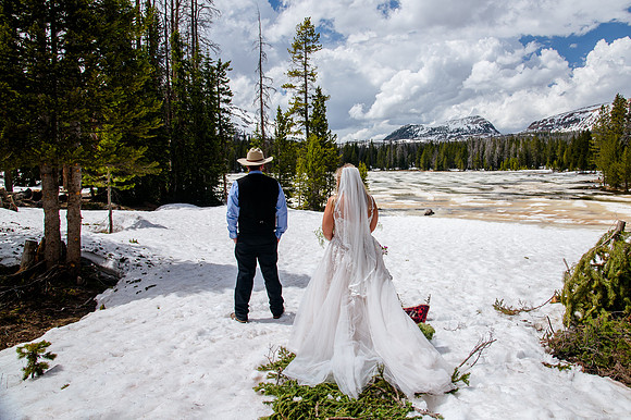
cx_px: 358
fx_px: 487
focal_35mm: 28
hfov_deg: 65.6
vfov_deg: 46.6
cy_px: 193
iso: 200
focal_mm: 24
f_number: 8
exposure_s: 1/640
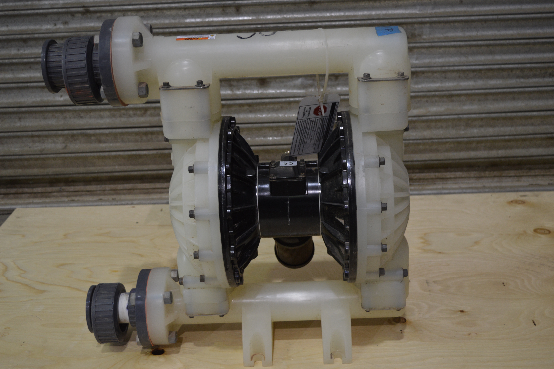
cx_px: 277
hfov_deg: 41.1
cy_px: 184
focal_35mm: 48
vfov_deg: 28.0
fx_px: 738
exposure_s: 1/40
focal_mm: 32
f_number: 4.5
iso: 400
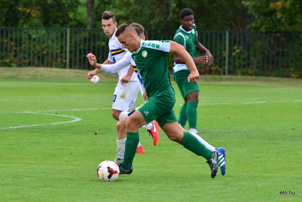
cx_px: 151
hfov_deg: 6.9
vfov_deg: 4.6
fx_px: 2517
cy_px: 101
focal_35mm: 300
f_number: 6.3
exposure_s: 1/500
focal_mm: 200
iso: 800
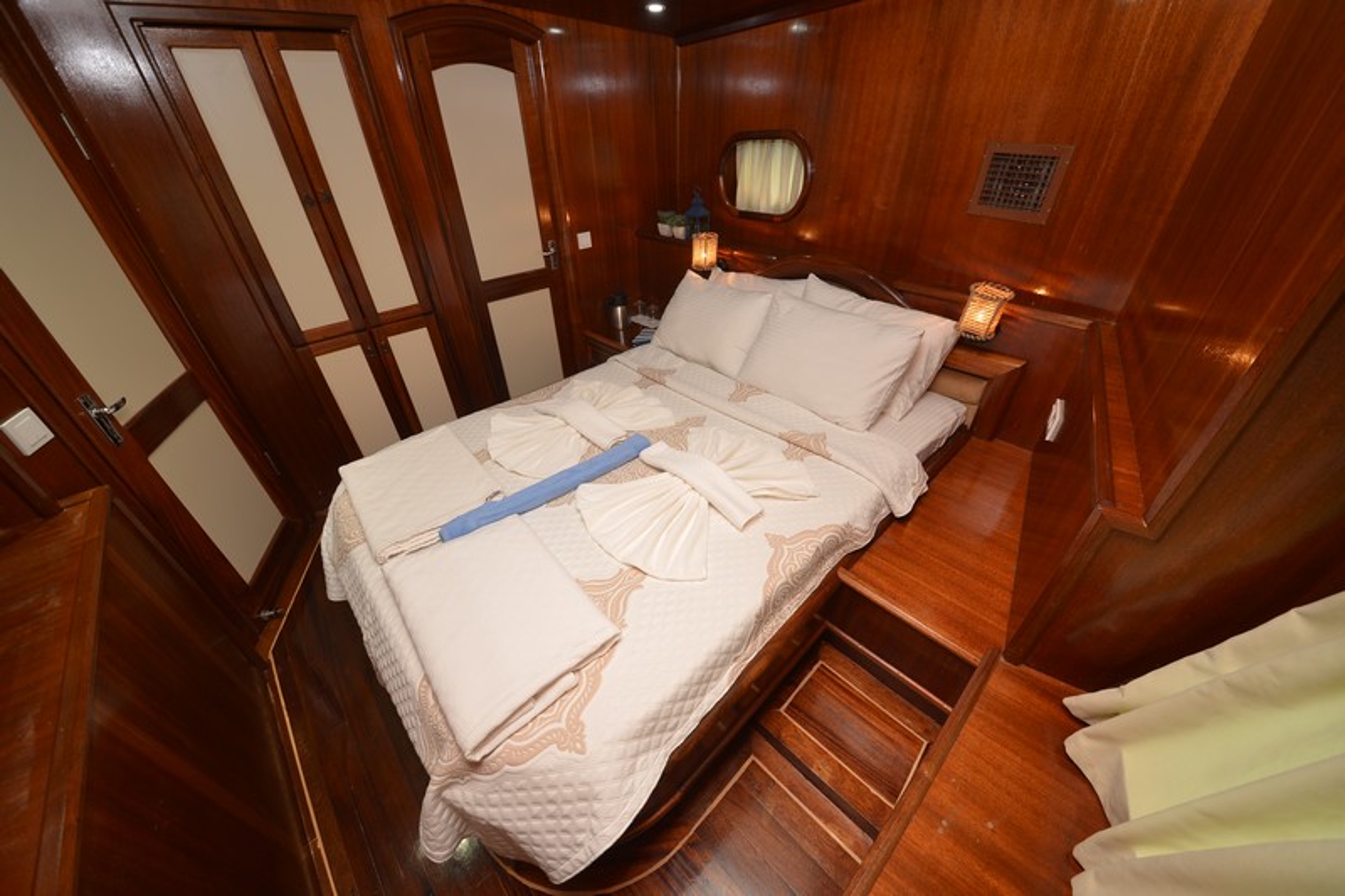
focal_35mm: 17
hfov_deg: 93.3
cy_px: 448
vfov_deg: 70.4
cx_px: 672
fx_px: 635
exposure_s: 1/6
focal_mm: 17
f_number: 5
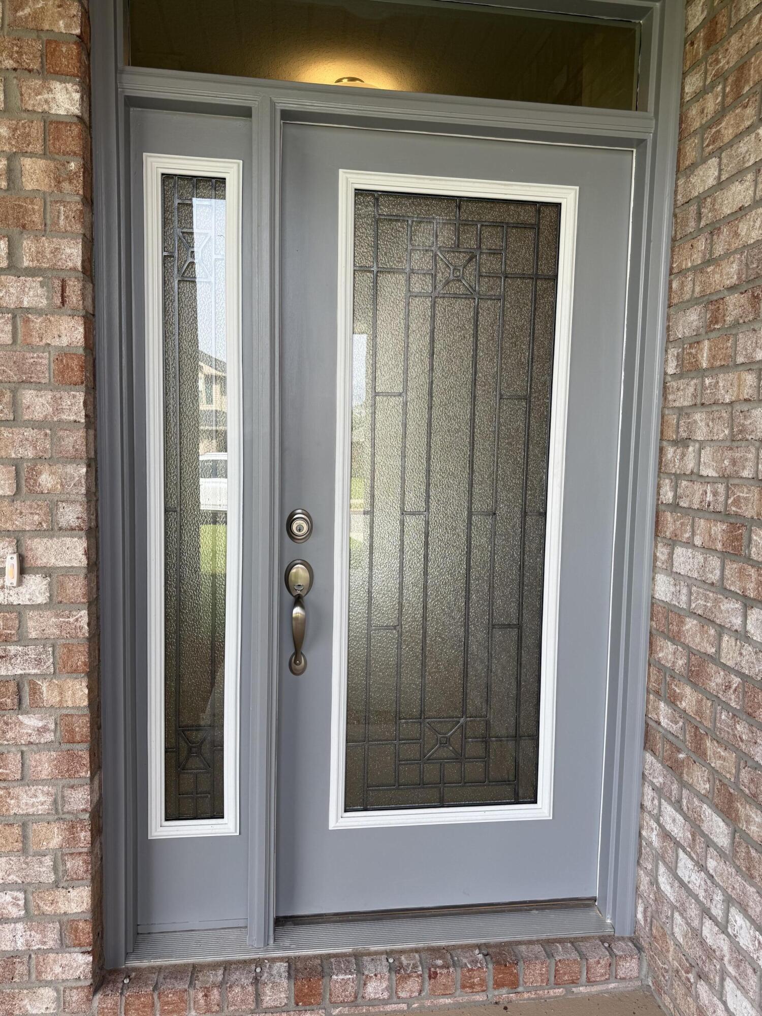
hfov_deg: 56.8
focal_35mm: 24
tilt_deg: -4.6
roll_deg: -1.3
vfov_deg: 71.6
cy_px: 508
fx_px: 704
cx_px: 381
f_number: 1.78
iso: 80
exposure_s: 1/575
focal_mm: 6.76
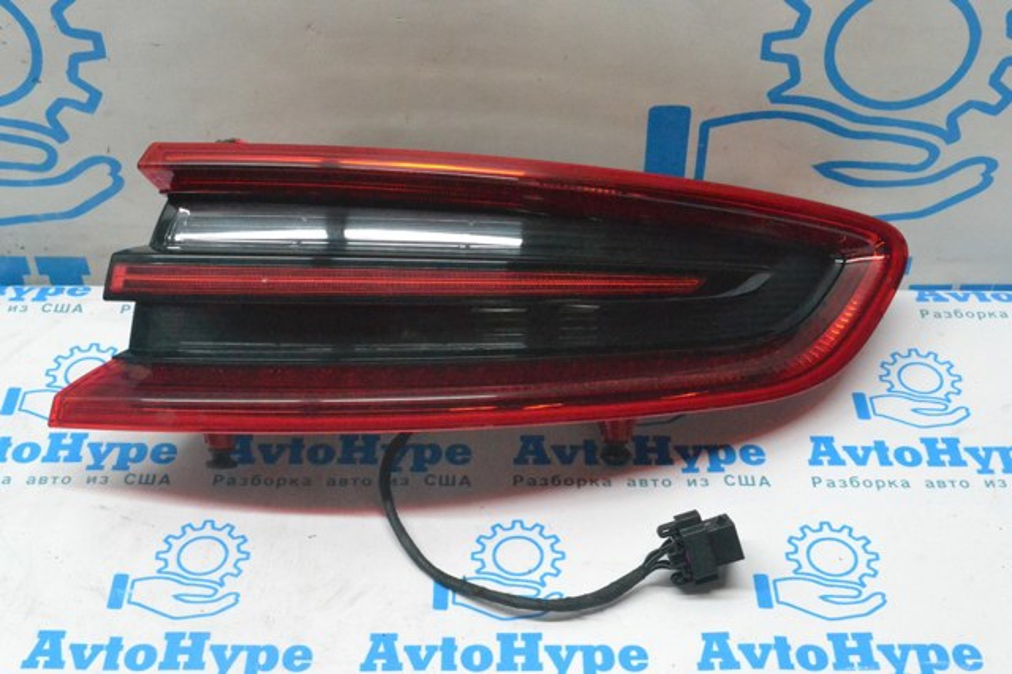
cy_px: 337
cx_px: 506
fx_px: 1433
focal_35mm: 51
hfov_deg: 38.9
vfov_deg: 26.5
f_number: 10
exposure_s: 1/160
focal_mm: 34
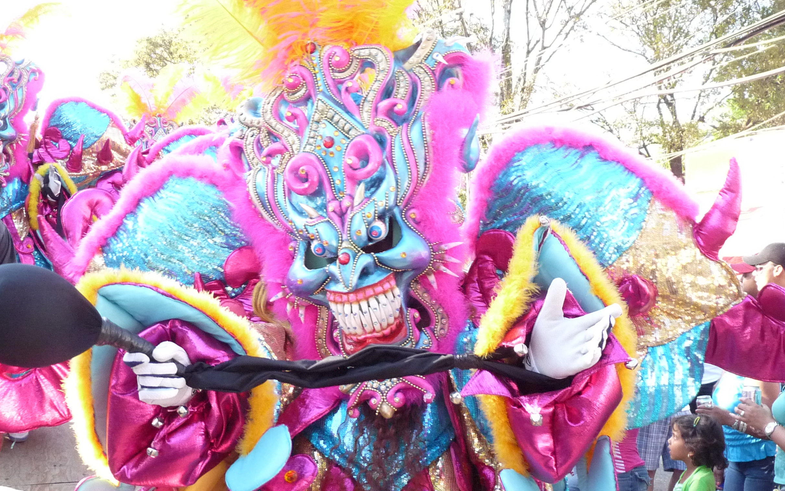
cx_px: 390
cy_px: 253
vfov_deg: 28.6
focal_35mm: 45
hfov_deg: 44.4
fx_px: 963
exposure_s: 1/250
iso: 320
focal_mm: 4.9
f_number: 2.8
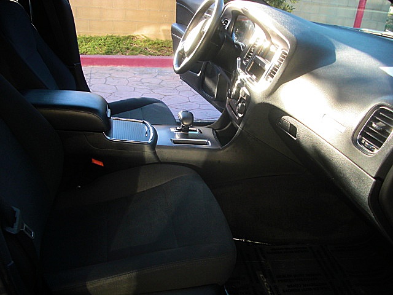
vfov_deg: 39.7
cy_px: 148
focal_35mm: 36
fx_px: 409
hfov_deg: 51.4
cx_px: 196
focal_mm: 6.3
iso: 100
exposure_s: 1/125
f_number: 2.8
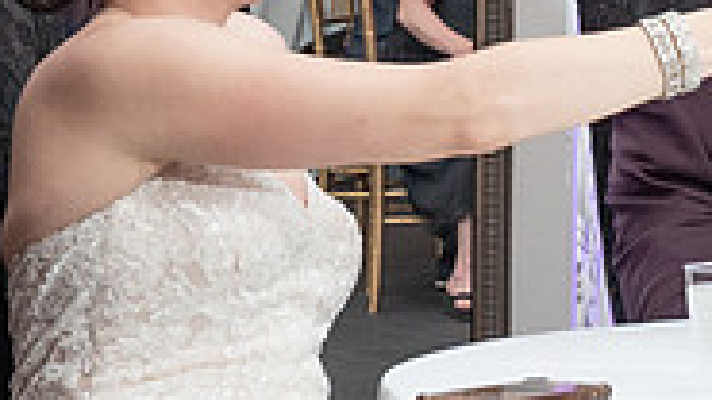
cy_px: -142
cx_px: 991
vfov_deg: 5.8
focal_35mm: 206
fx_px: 3889
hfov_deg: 10.2
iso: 2000
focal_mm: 50
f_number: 5.6
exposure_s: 1/100
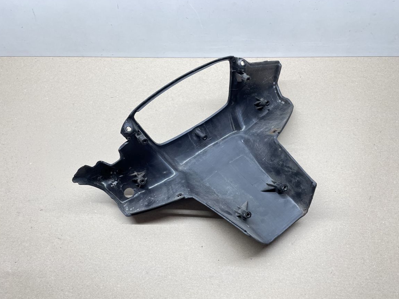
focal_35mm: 27
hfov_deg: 65.3
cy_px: 151
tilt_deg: -56.6
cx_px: 203
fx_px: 311
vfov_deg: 51.4
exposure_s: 1/100
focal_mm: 4.2
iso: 100
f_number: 1.6
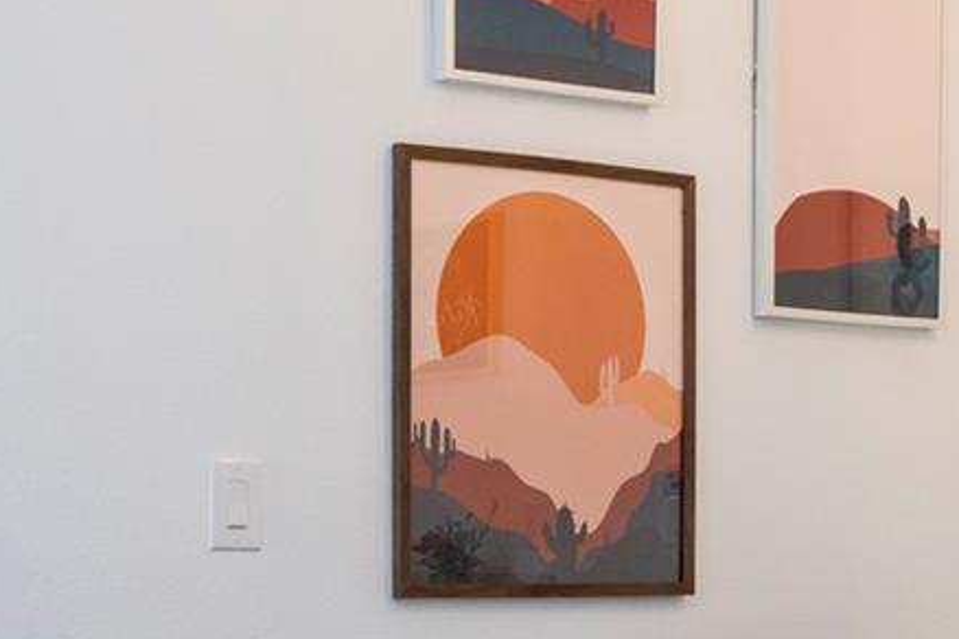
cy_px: 586
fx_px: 2824
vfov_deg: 12.8
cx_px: 652
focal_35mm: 106
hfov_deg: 19.2
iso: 800
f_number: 9
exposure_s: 1/20
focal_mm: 29
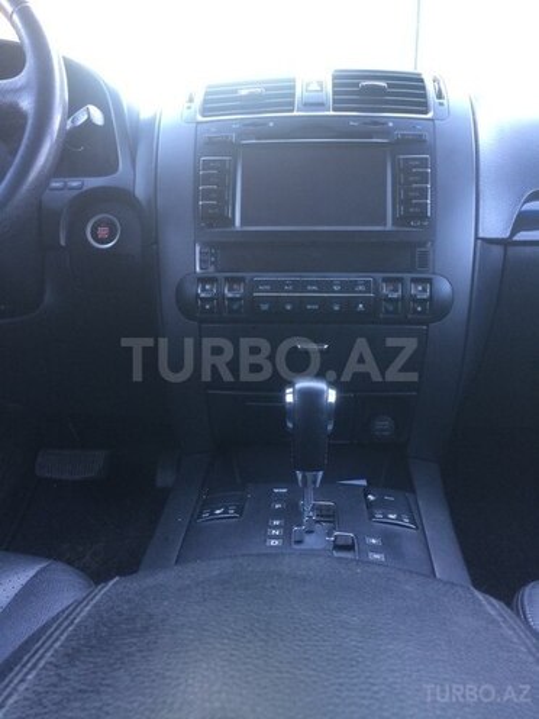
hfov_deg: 48.2
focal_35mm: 29
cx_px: 270
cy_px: 360
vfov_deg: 61.7
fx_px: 602
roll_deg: +0.5
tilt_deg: -16.3
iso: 50
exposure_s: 1/33
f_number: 2.2
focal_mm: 4.15
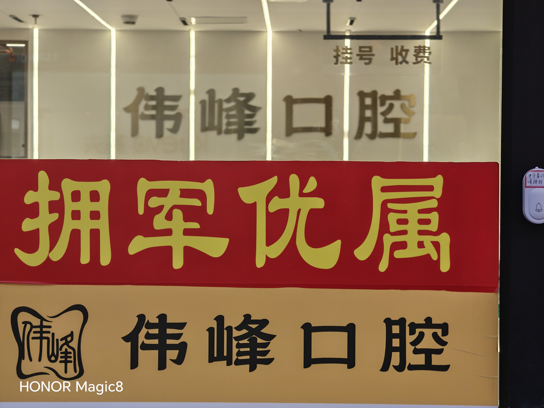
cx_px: 272
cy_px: 204
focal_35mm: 87
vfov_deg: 17.0
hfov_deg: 22.5
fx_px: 1367
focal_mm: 13.3
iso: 100
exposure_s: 1/50
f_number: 2.5
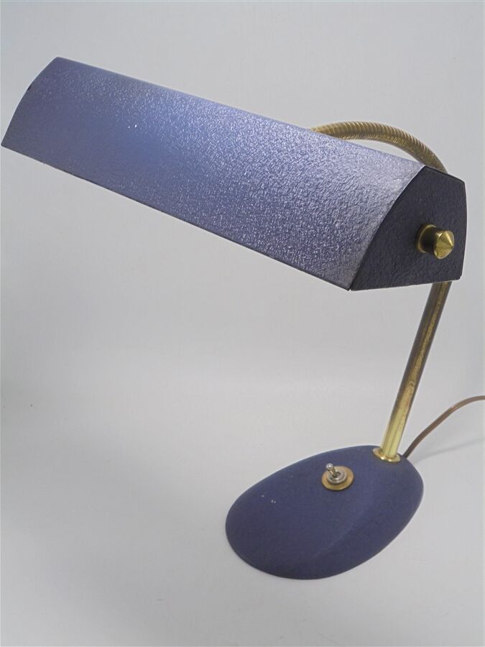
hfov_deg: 26.1
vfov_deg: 34.3
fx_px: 1046
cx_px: 242
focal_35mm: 56
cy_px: 324
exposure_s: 1/40
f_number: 5.2
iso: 100
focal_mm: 10.1
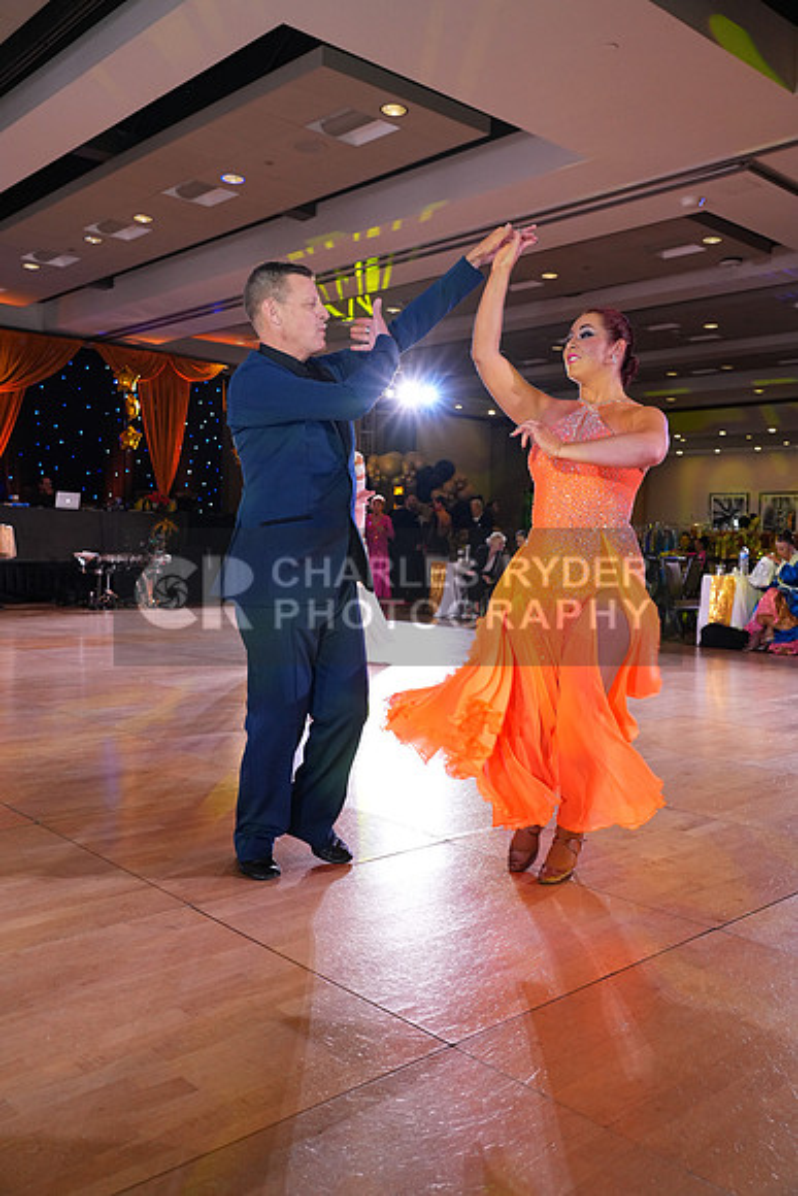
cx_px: 399
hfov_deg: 43.6
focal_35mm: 30
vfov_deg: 61.9
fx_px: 997
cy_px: 598
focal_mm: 30
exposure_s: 1/250
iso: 2500
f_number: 5
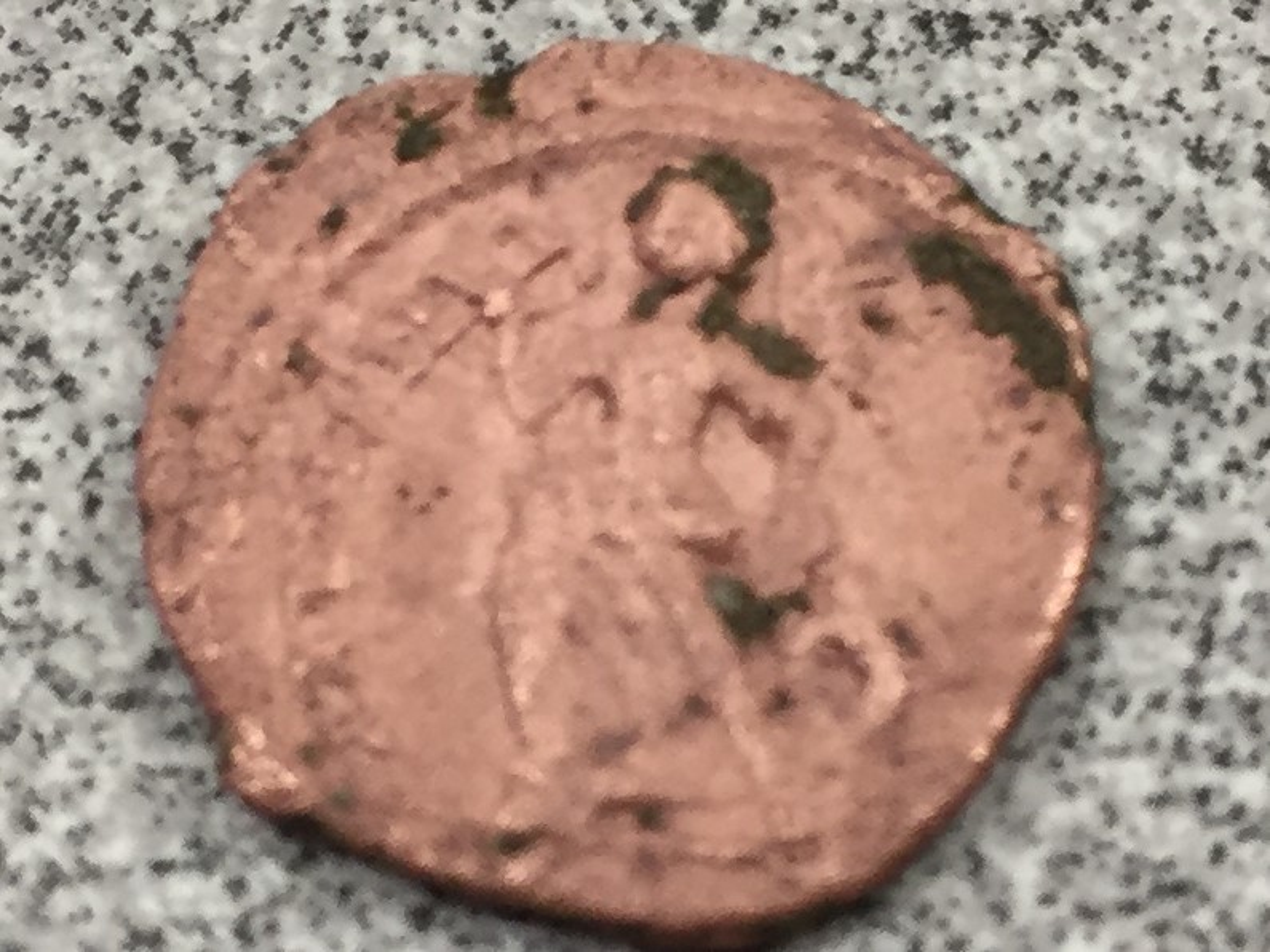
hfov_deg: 61.7
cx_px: 635
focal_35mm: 29
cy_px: 476
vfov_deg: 48.2
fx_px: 1064
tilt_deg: -67.0
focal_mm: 4.15
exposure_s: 1/30
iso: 32
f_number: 2.2
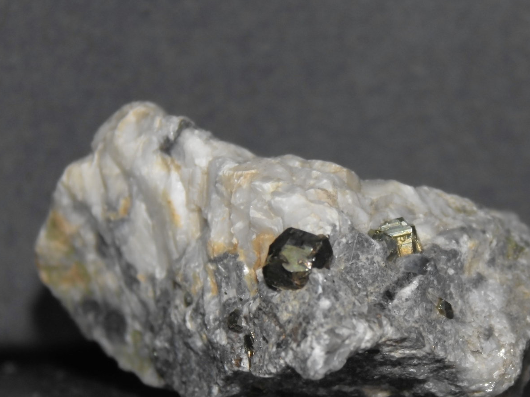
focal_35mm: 435
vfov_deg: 3.4
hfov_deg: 4.6
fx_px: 6660
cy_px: 220
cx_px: 337
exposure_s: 1/160
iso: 100
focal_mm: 59.5
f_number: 5.8
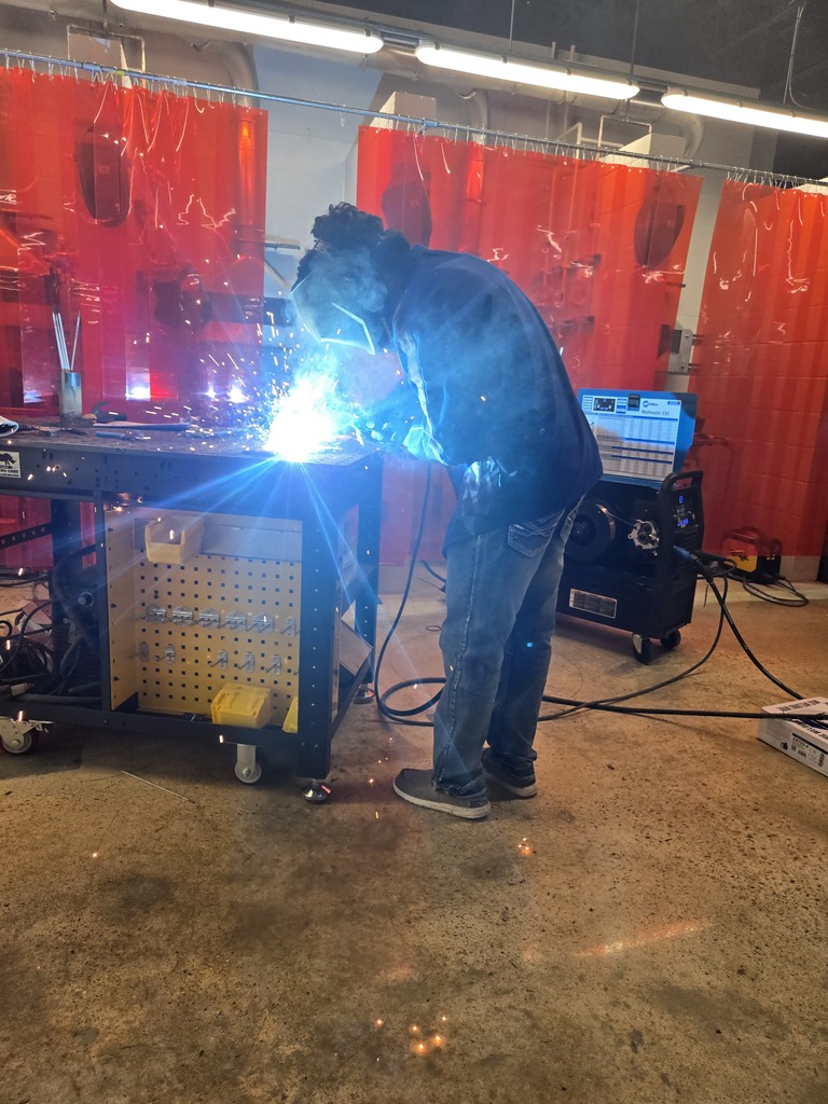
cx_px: 414
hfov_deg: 58.9
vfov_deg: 73.9
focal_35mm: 23
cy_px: 552
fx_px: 734
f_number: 1.8
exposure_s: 1/180
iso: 100
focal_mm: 5.4
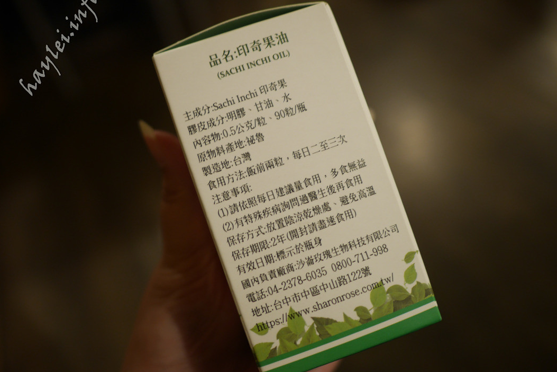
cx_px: 278
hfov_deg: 58.7
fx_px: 495
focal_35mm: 32
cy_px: 179
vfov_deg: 41.1
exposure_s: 1/60
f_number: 1.7
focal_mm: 15
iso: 320
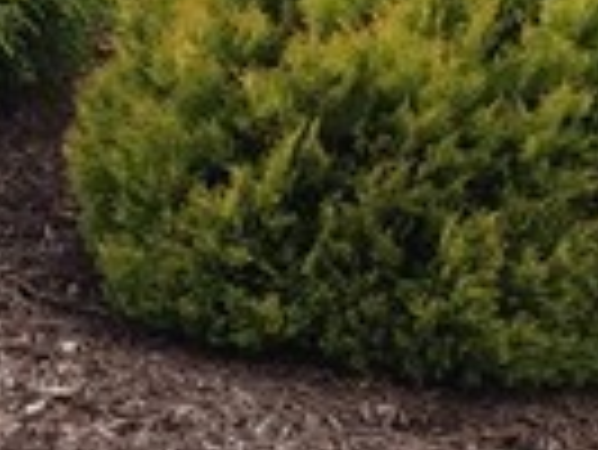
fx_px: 3856
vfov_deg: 6.5
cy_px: -360
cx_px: -112
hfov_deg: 8.8
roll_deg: -2.6
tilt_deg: +1.2
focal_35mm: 223
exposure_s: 1/455
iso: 32
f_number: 2.2
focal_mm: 4.15
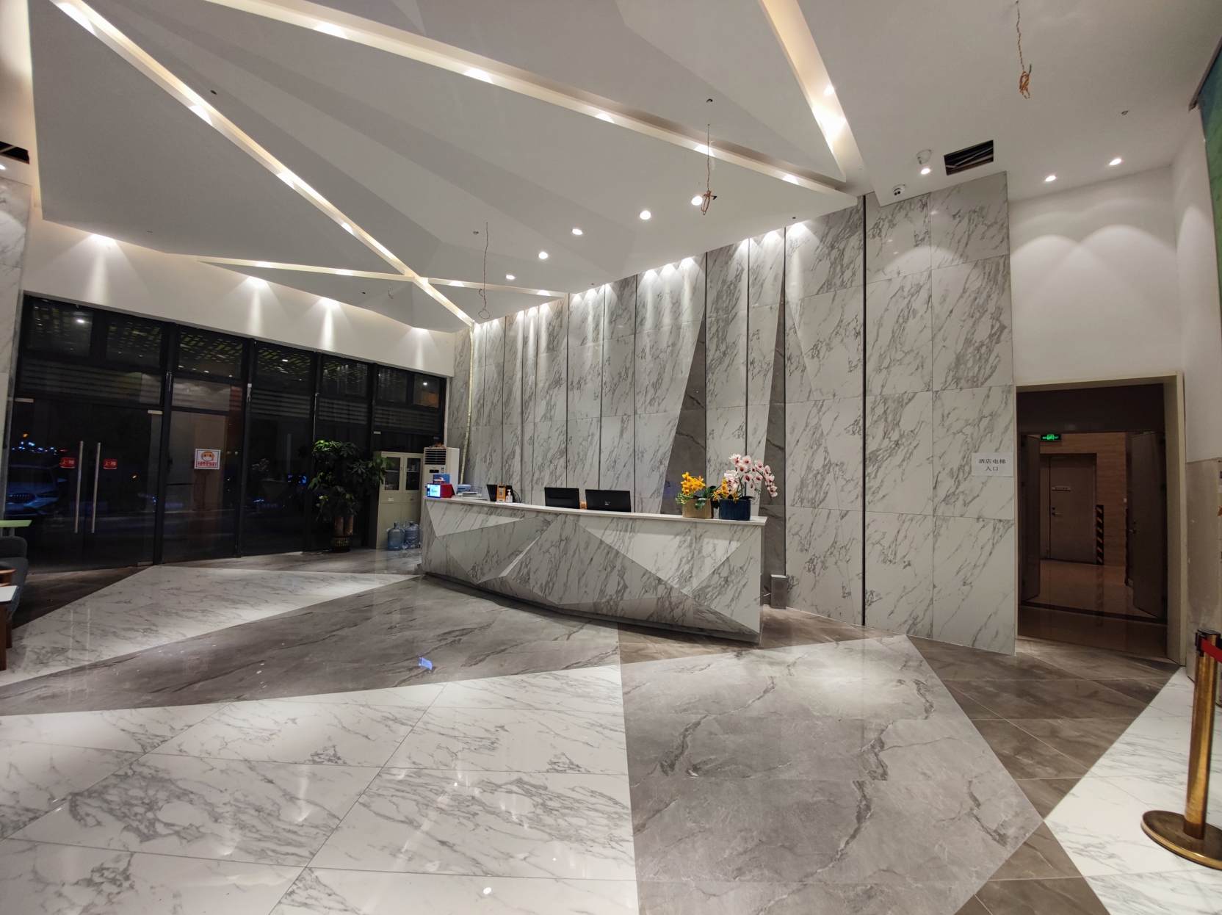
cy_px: 458
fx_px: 423
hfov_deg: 110.6
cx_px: 611
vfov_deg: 94.4
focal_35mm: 12
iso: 202
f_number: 2.2
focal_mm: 1.95
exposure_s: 1/50
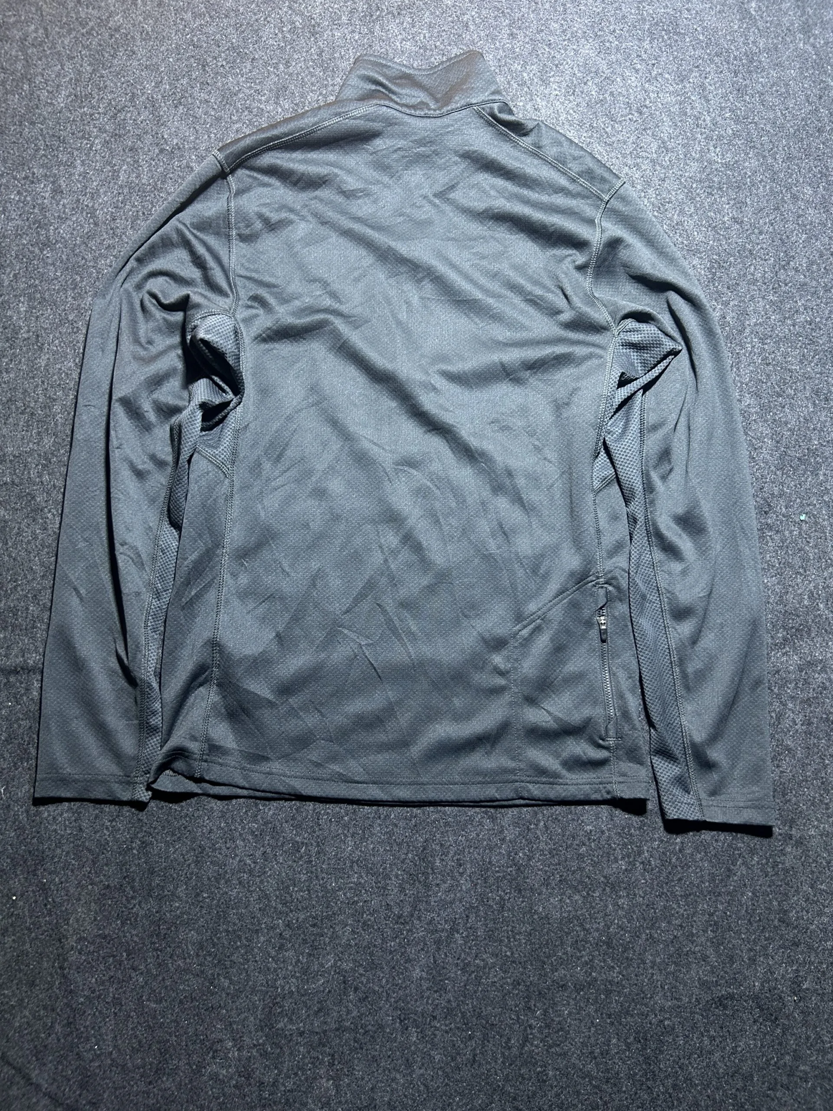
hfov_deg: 53.1
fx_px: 834
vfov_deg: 67.3
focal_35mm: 26
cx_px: 416
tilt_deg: -58.4
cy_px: 556
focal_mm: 5.7
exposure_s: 1/50
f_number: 1.5
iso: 160
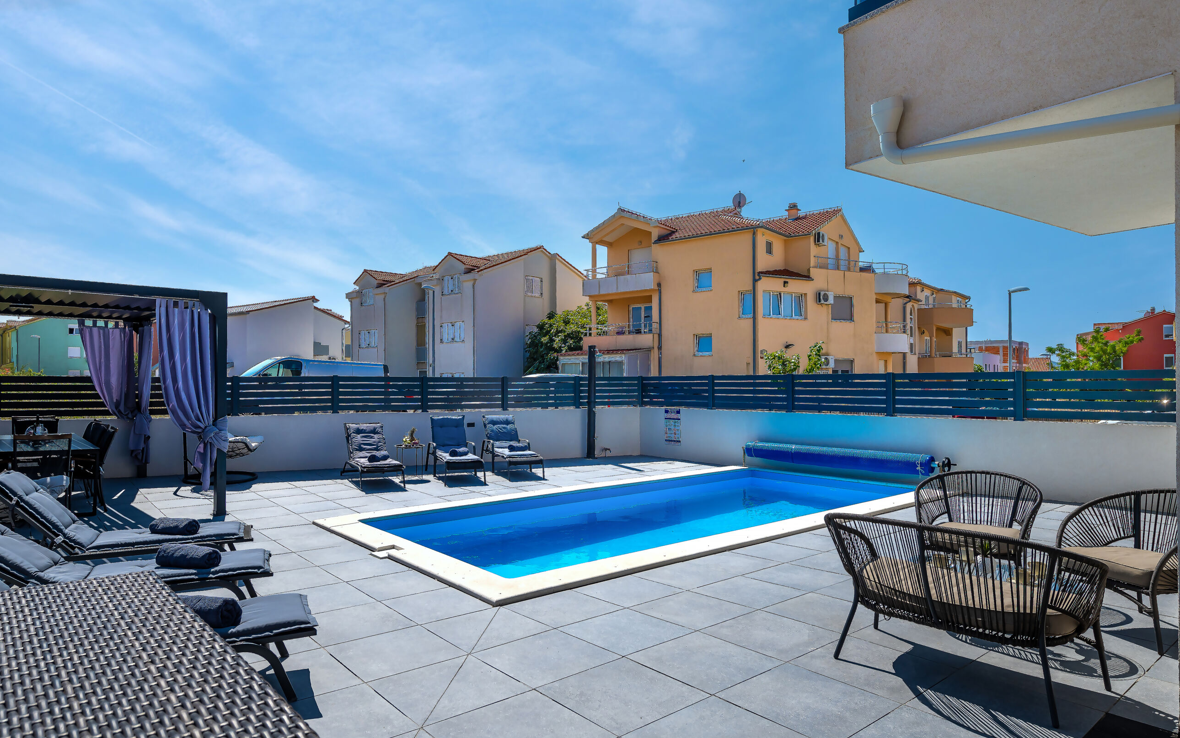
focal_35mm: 21
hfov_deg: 82.2
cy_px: 382
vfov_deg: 57.3
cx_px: 557
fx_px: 675
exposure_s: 1/1600
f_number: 7.1
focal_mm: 19
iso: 100
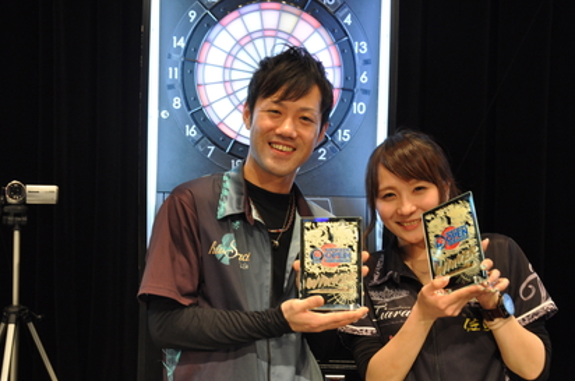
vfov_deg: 24.1
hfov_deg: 35.7
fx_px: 893
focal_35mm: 56
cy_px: 207
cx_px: 264
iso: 720
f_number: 4.2
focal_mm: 34
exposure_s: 1/15
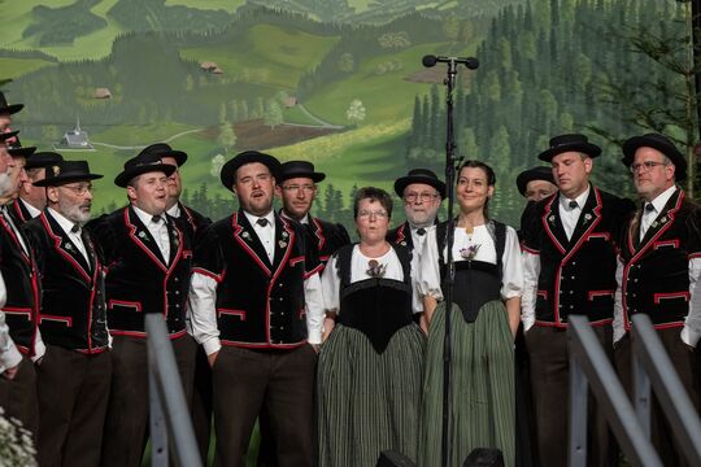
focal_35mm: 115
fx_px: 2239
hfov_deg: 17.8
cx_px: 350
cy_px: 234
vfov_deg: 11.9
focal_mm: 115
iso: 800
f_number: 5.6
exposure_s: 1/100
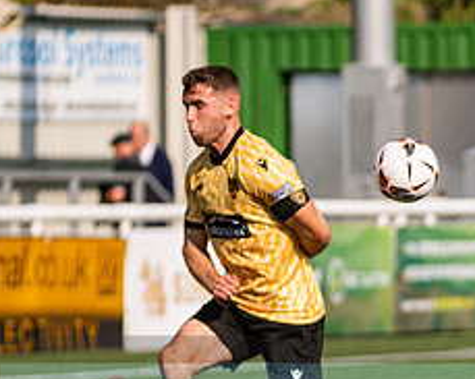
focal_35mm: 589
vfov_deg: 2.6
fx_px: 8277
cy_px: 258
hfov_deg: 3.3
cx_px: 702
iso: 200
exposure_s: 1/4000
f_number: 2.8
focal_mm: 160
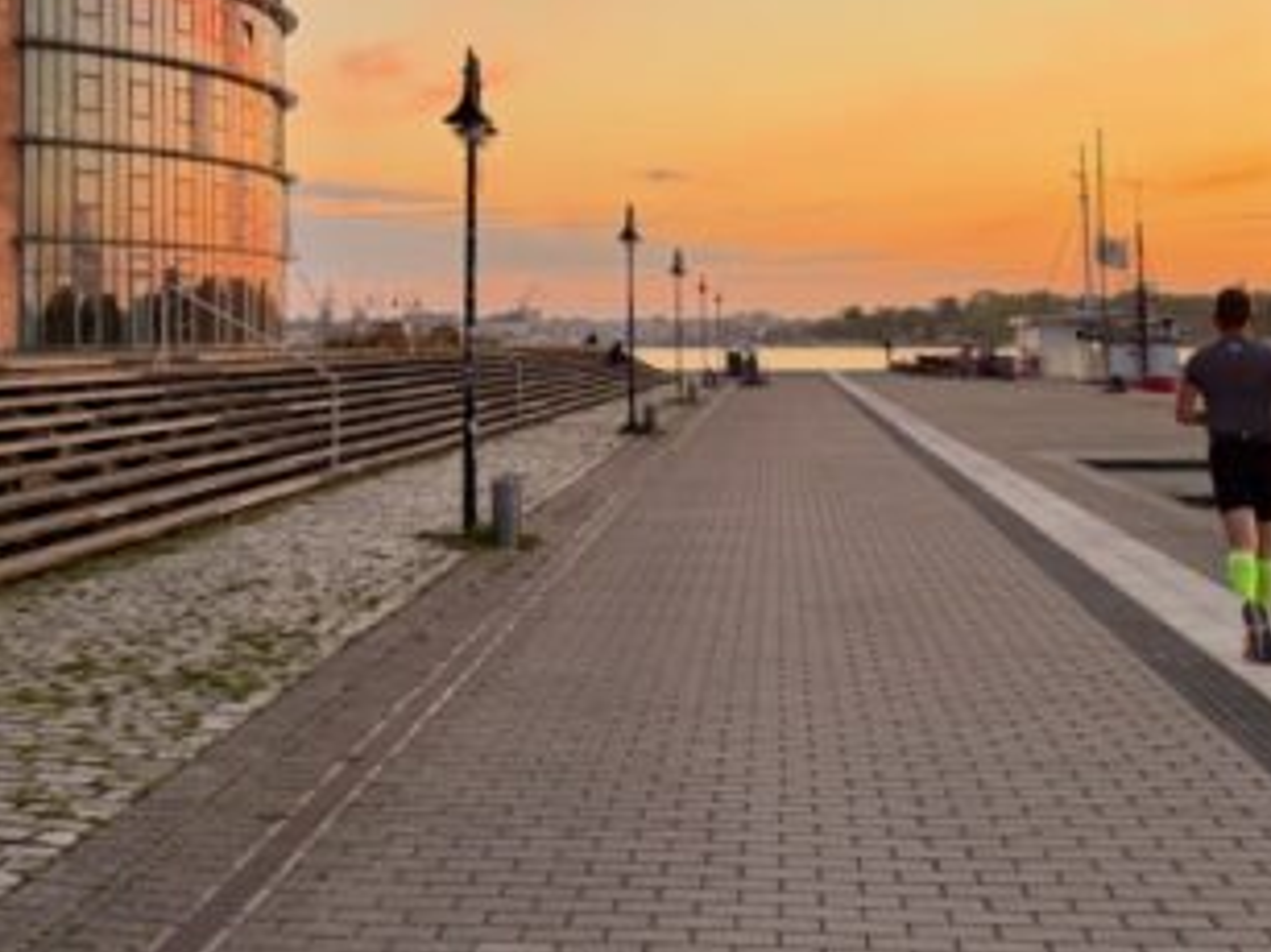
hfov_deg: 37.9
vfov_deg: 27.8
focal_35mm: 50
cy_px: 62
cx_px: 447
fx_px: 1835
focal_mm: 6.76
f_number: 1.78
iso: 100
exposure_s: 1/121
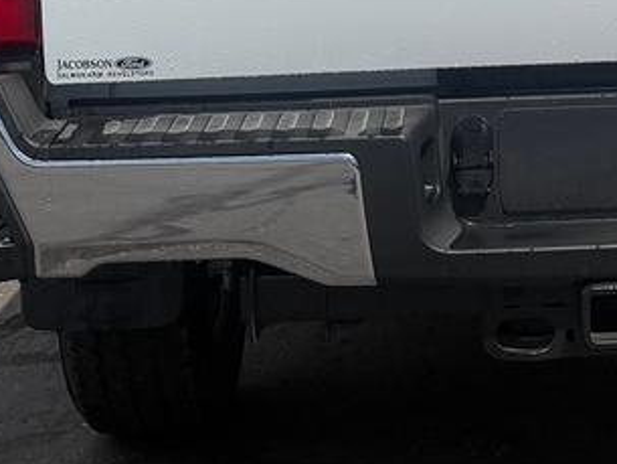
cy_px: -338
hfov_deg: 17.7
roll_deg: +1.5
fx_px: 1944
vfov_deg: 12.5
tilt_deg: +1.8
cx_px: 585
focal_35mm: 109
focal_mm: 5.96
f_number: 1.6
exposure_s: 1/10101
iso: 50
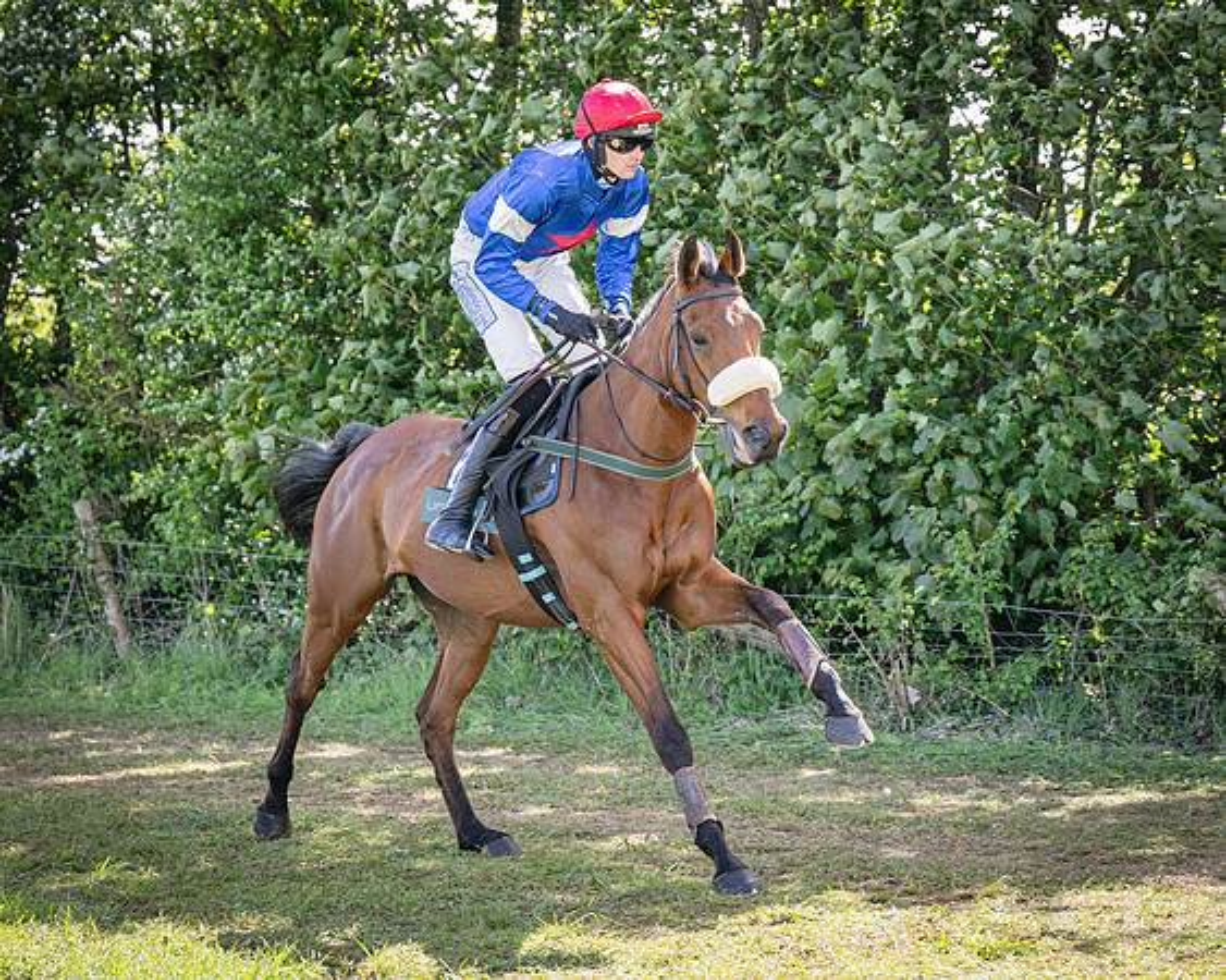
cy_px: 474
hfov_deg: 13.0
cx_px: 639
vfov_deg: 10.4
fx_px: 5374
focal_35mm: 148
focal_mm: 79
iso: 400
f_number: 4
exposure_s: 1/1000
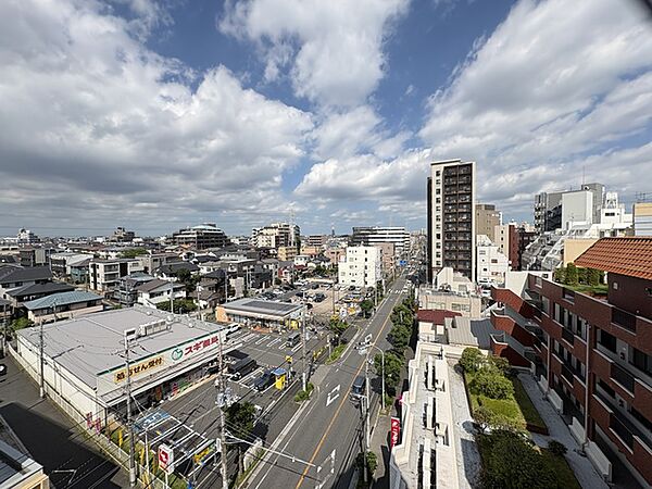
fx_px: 264
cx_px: 326
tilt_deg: -1.0
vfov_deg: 85.7
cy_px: 244
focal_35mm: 14
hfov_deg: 102.1
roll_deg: +1.3
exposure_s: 1/2146
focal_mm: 2.22
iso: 50
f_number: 2.2
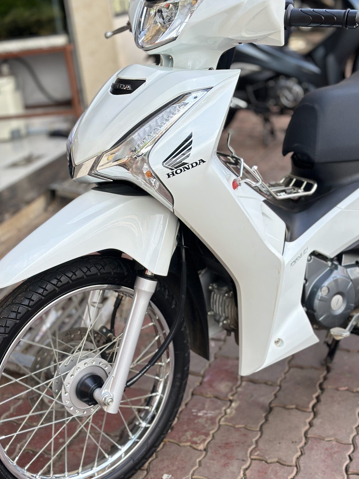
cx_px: 158
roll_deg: +7.2
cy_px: 231
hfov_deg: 26.1
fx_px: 774
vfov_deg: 34.3
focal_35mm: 56
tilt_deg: -16.5
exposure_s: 1/745
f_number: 1.78
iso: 80
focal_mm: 6.86
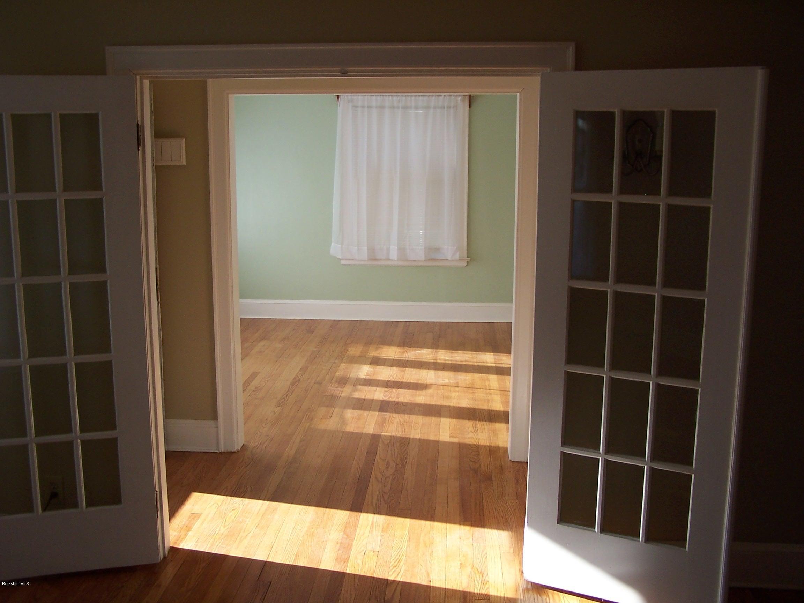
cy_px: 302
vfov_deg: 37.7
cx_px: 402
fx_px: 883
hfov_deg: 49.0
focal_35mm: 38
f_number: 2.8
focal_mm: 6.3
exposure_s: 1/125
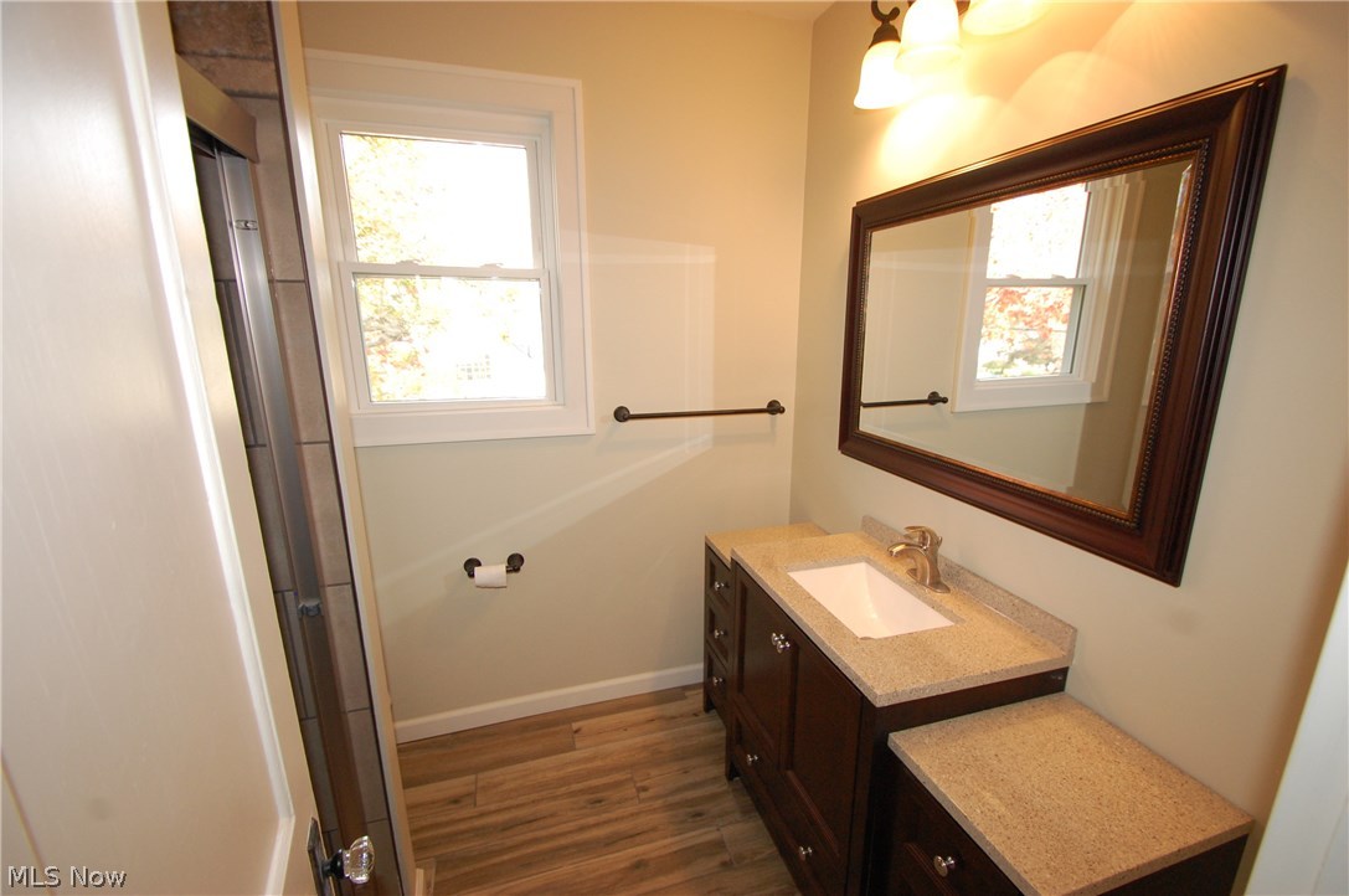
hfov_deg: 100.5
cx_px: 674
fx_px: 561
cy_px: 448
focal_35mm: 15
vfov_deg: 77.2
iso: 800
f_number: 5.6
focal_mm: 10
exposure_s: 1/60
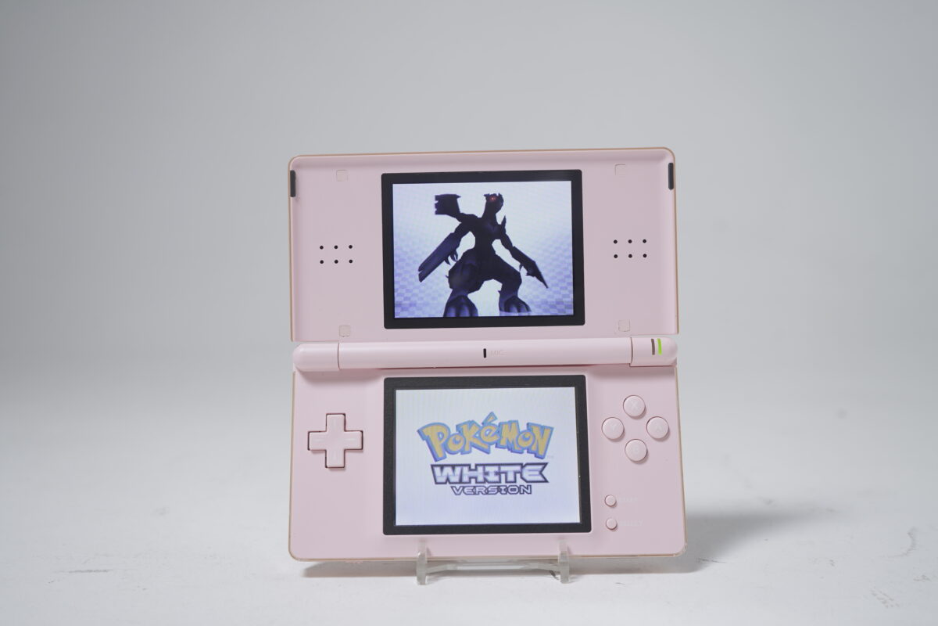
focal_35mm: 44
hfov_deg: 44.5
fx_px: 1146
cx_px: 469
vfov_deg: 30.5
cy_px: 313
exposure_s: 1/6
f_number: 5.6
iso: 125
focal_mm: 44
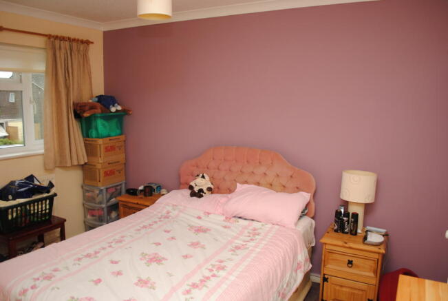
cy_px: 150
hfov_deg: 67.3
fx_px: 337
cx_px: 224
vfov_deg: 48.1
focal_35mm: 27
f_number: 3.5
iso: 100
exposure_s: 1/200
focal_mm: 18
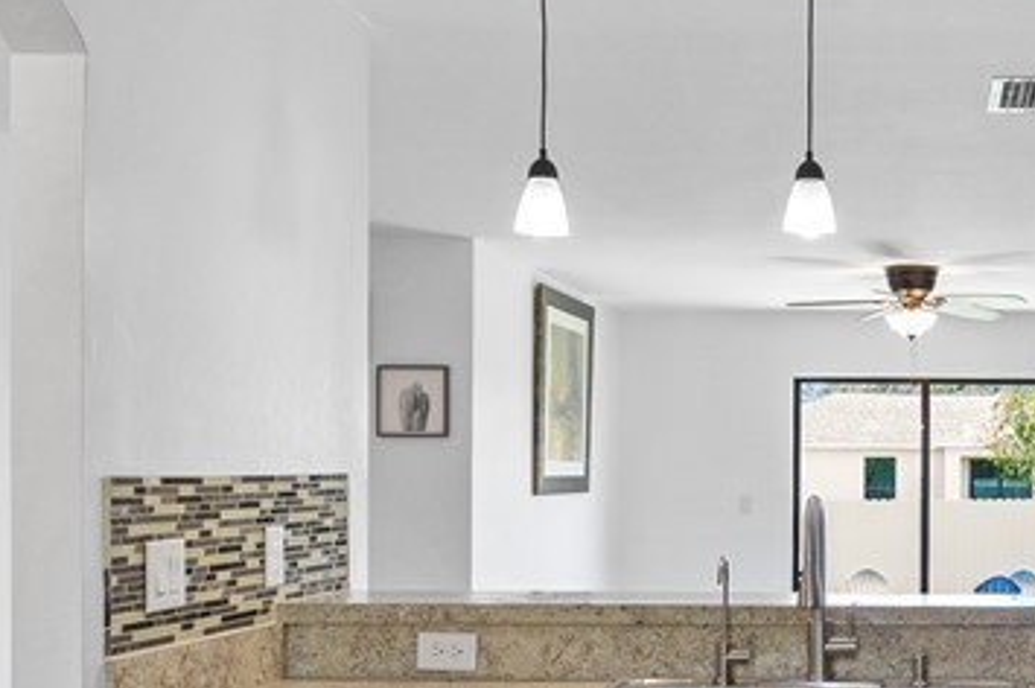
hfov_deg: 37.8
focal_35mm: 49
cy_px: 461
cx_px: 927
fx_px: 1407
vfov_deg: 27.3
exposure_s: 1/25
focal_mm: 16
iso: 400
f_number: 8
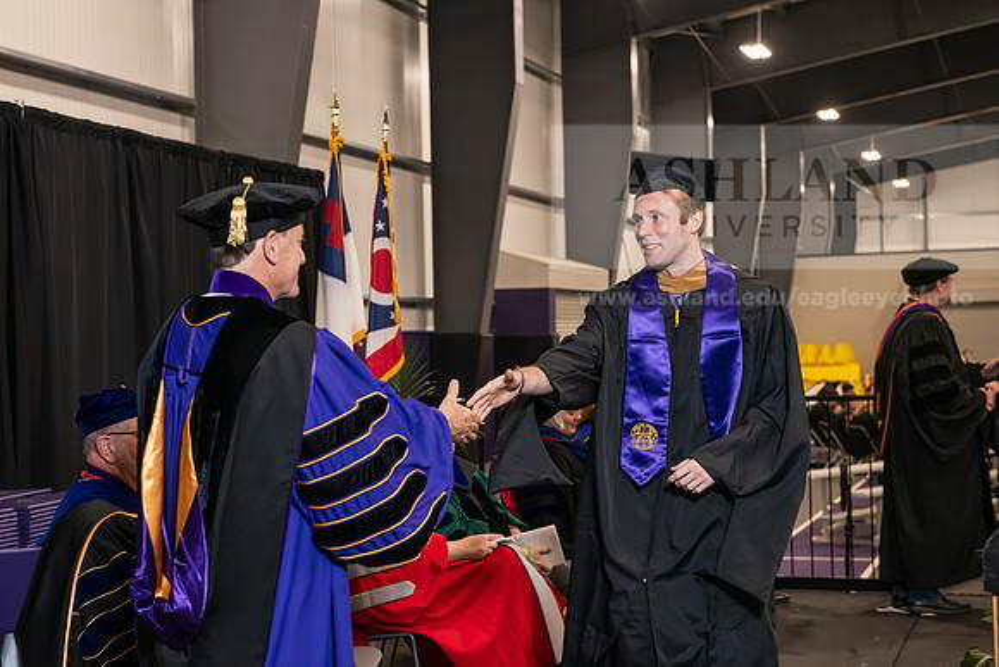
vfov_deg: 21.9
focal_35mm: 62
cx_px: 500
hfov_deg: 32.4
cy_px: 334
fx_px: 1721
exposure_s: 1/125
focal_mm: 62
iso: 2000
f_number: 5
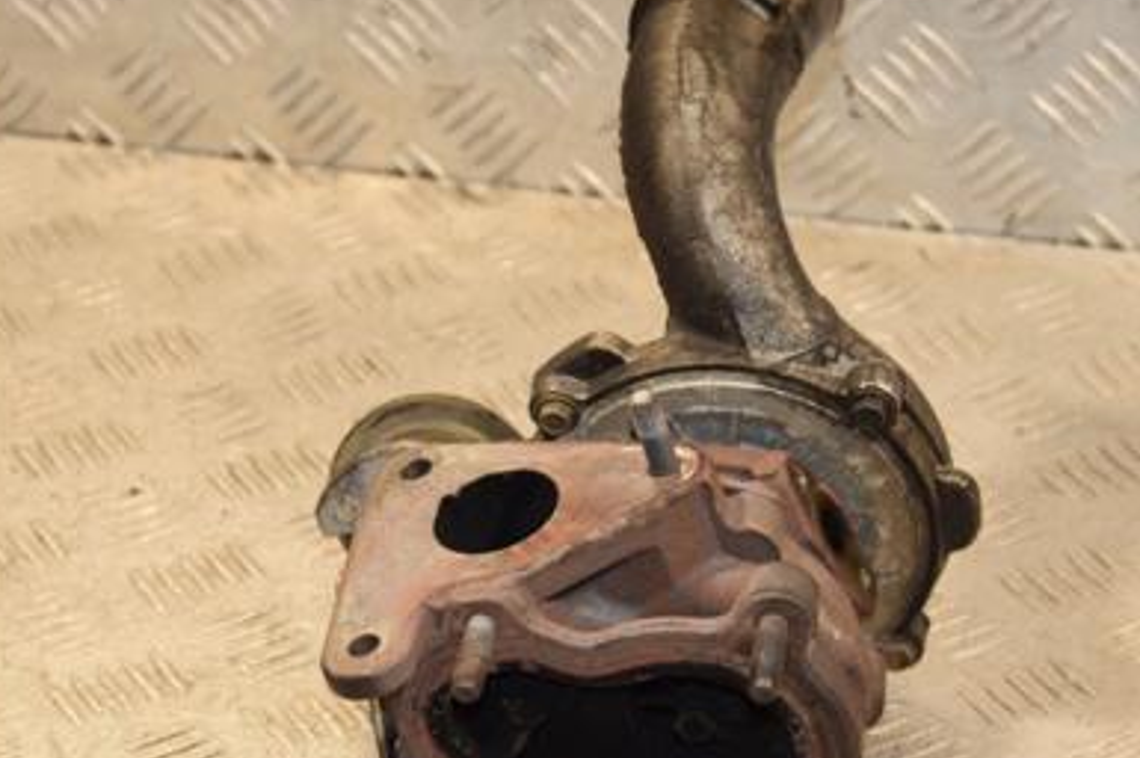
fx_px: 3702
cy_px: 450
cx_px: 657
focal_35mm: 117
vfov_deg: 11.7
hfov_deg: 17.5
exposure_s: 1/160
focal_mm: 50
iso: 800
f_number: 5
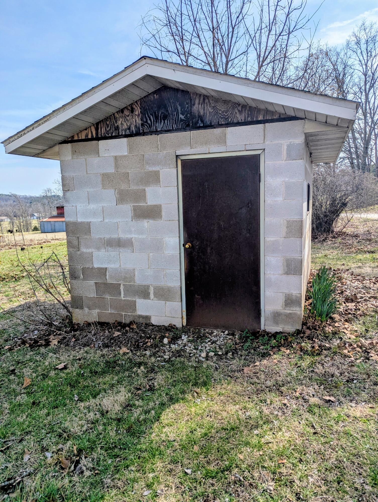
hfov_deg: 56.9
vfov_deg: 71.5
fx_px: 349
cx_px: 189
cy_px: 251
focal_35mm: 24
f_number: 1.85
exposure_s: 1/3425
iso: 46
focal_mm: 6.81
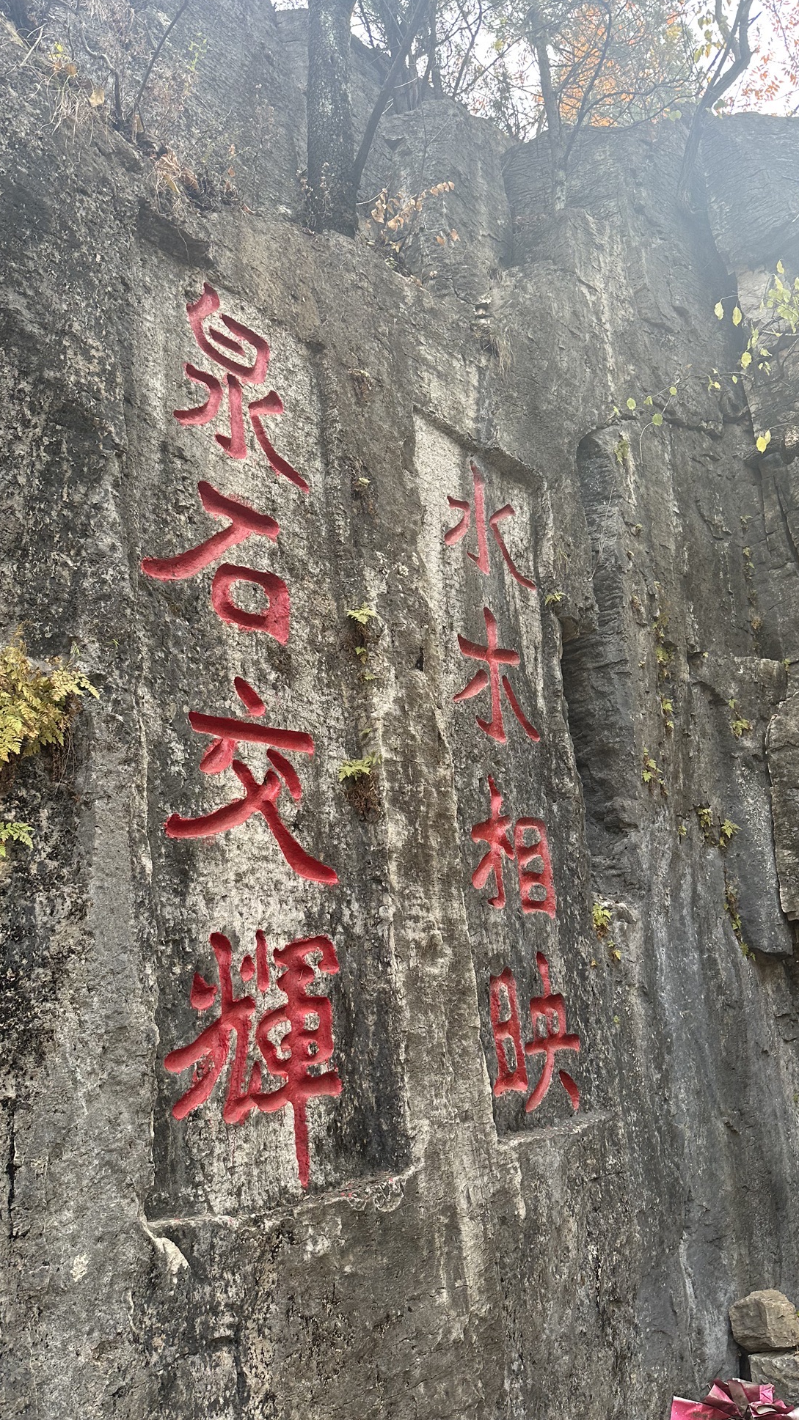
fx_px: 1017
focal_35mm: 27
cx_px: 394
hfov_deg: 42.9
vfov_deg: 69.8
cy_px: 688
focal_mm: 6.86
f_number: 1.78
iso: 80
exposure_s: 1/208
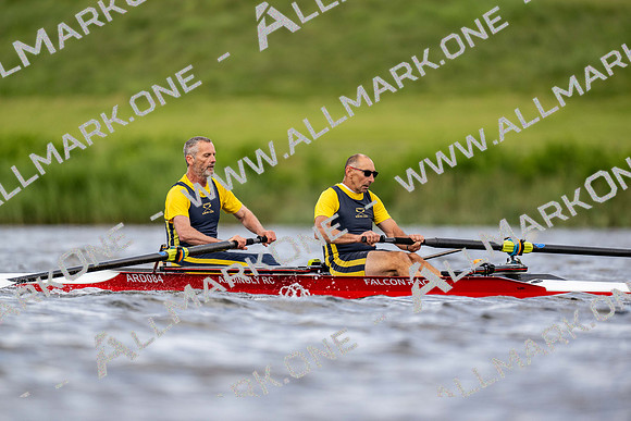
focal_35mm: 600
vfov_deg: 2.3
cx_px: 316
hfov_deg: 3.4
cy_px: 210
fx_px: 10519
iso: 560
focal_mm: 600
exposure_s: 1/2500
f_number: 4
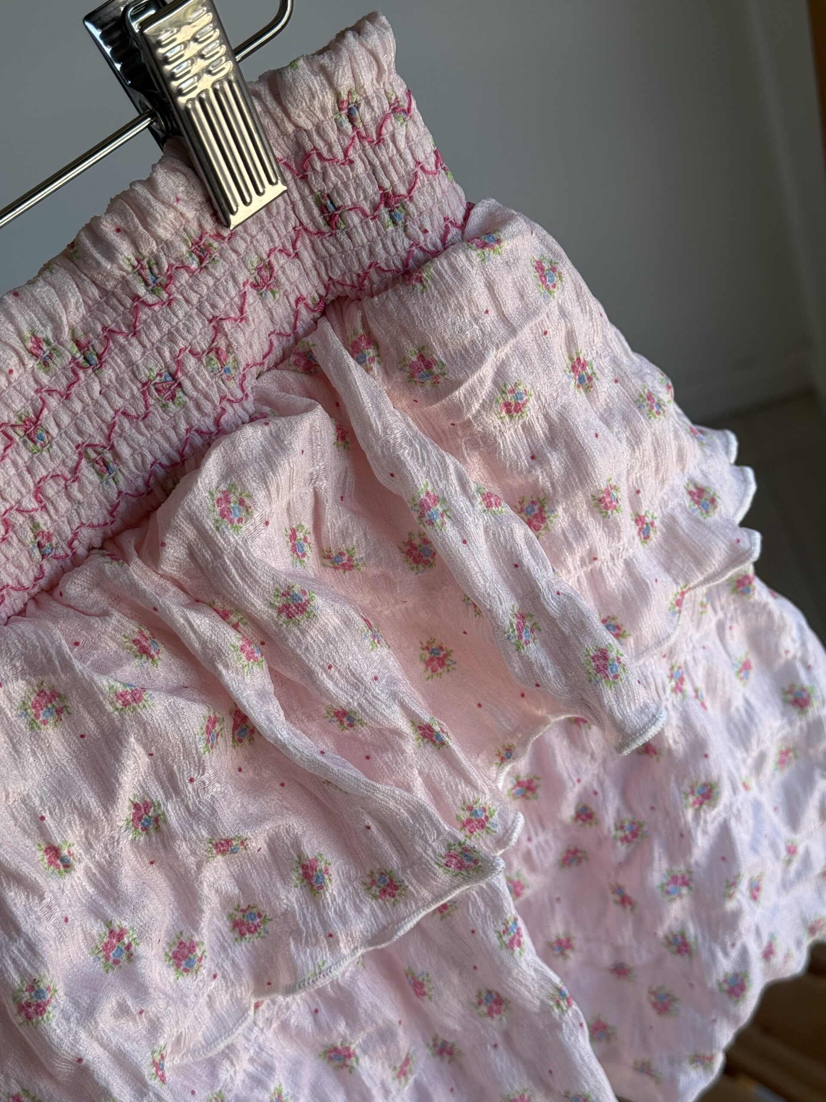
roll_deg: +22.4
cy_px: 551
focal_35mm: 48
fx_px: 1527
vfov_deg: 39.7
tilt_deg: -34.7
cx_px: 413
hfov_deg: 30.3
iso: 64
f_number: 1.78
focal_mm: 6.76
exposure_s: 1/620
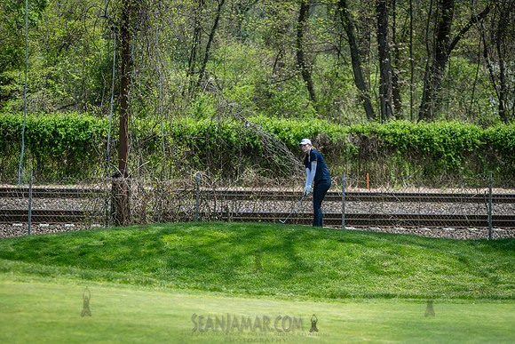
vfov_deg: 12.2
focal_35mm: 112
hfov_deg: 18.3
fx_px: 1603
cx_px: 258
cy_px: 172
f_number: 3.5
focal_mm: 112
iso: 100
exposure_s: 1/500
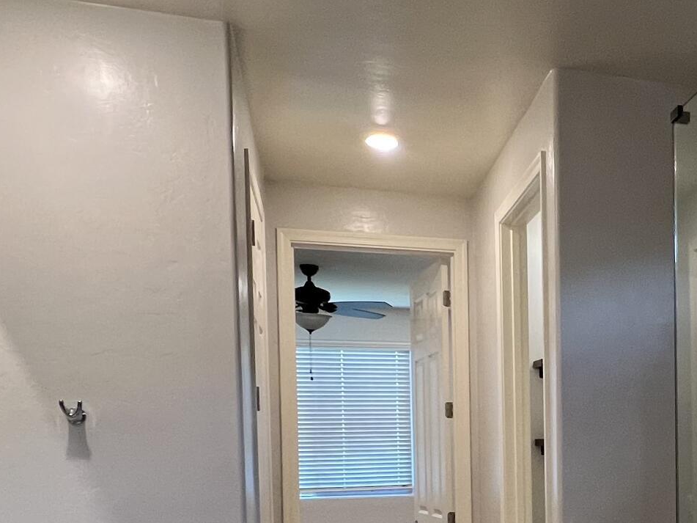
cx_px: 649
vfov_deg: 32.9
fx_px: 825
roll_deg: +0.0
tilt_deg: -2.9
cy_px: 496
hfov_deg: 41.5
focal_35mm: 41
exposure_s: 1/60
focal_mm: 1.57
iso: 160
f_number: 1.8
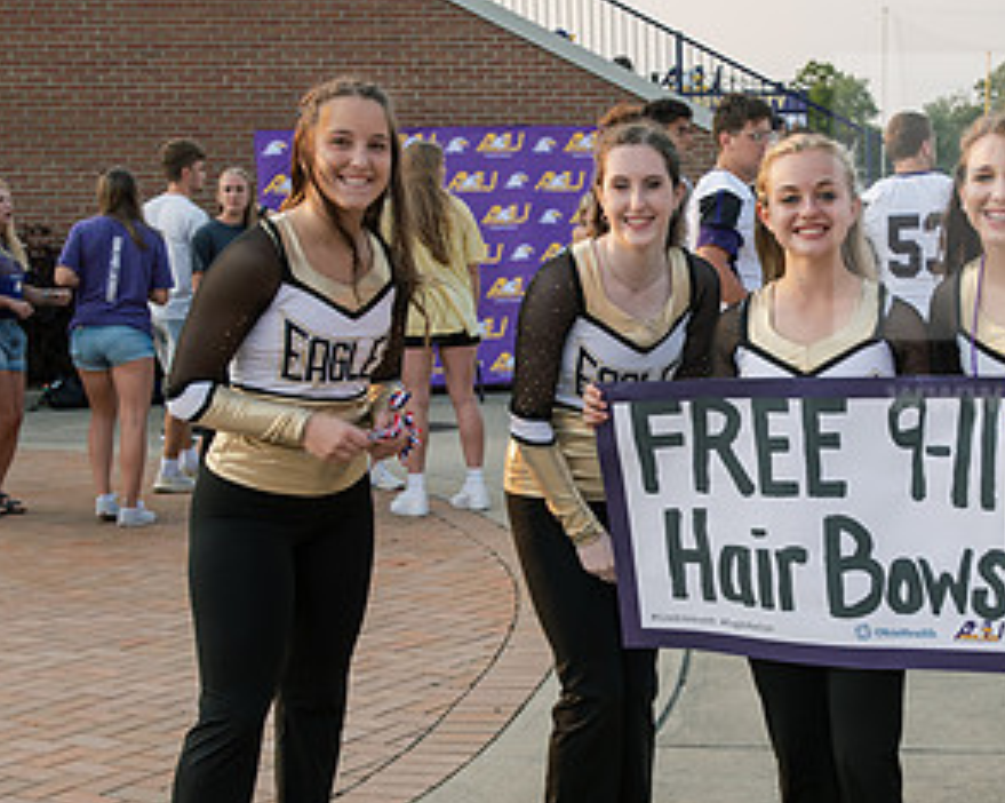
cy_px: 468
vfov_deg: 22.8
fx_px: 1992
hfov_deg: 28.0
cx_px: 731
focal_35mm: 67
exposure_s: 1/200
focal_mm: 36
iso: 250
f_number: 6.3
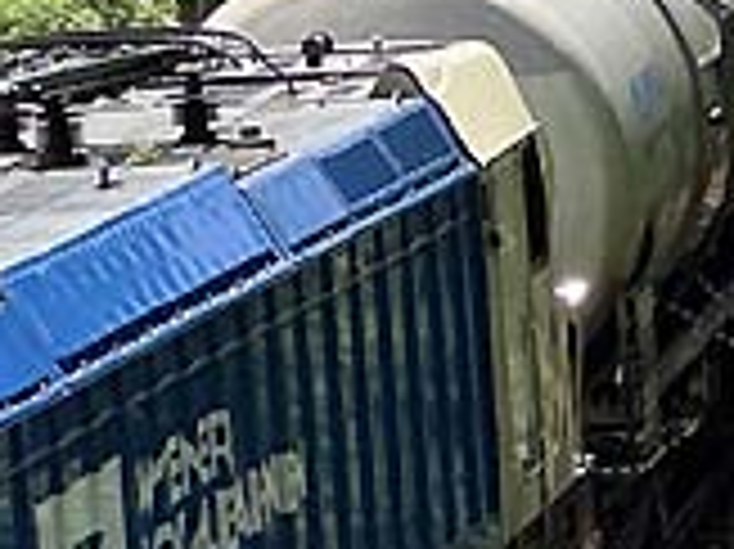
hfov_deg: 4.3
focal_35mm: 464
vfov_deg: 3.2
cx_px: -50
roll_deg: +0.4
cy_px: 506
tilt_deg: -10.2
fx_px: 9831
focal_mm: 9
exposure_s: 1/394
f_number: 2.8
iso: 25
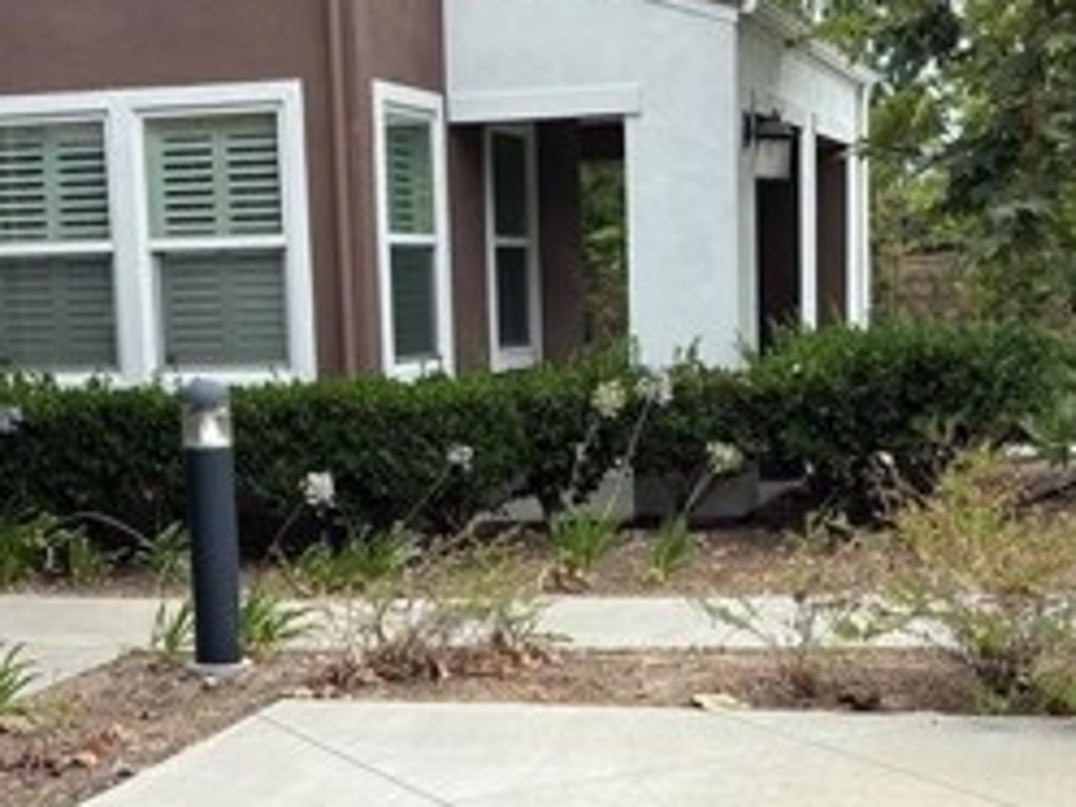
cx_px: 534
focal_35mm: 67
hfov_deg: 29.0
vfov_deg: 21.9
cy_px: 495
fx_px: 2083
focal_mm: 5.96
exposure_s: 1/988
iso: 50
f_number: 1.6
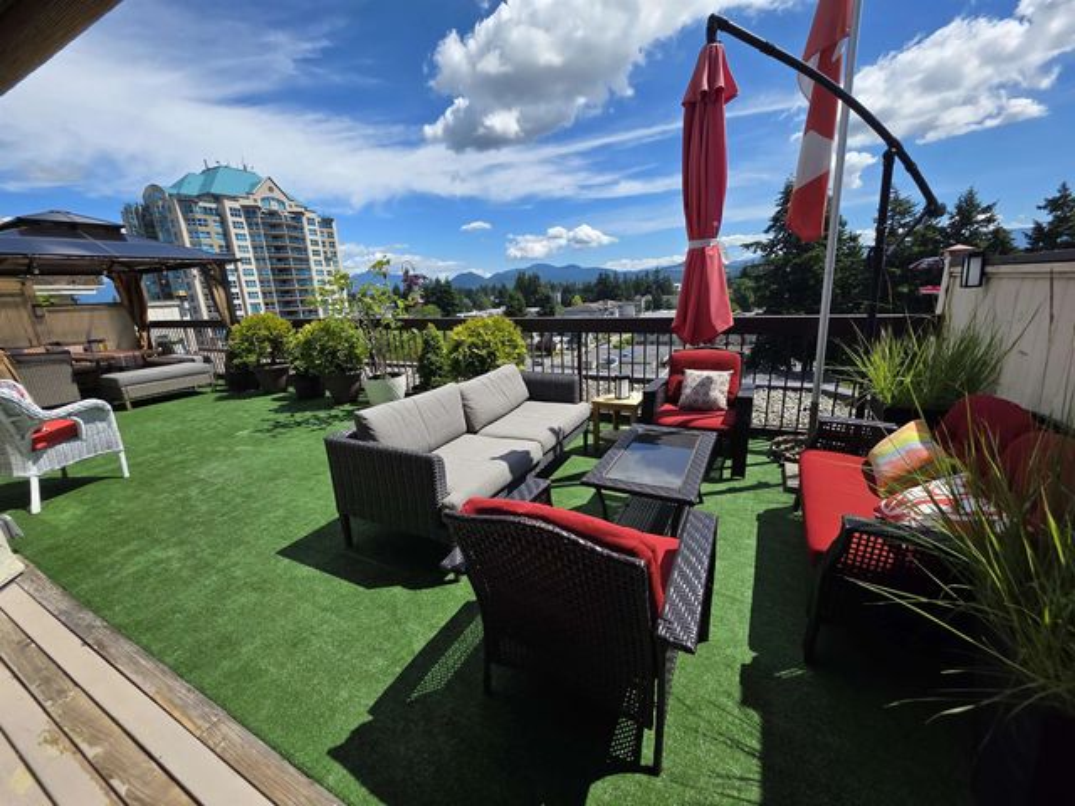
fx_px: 404
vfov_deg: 89.9
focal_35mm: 13
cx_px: 538
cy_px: 403
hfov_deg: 106.2
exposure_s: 1/2216
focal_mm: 2.2
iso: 40
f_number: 1.9
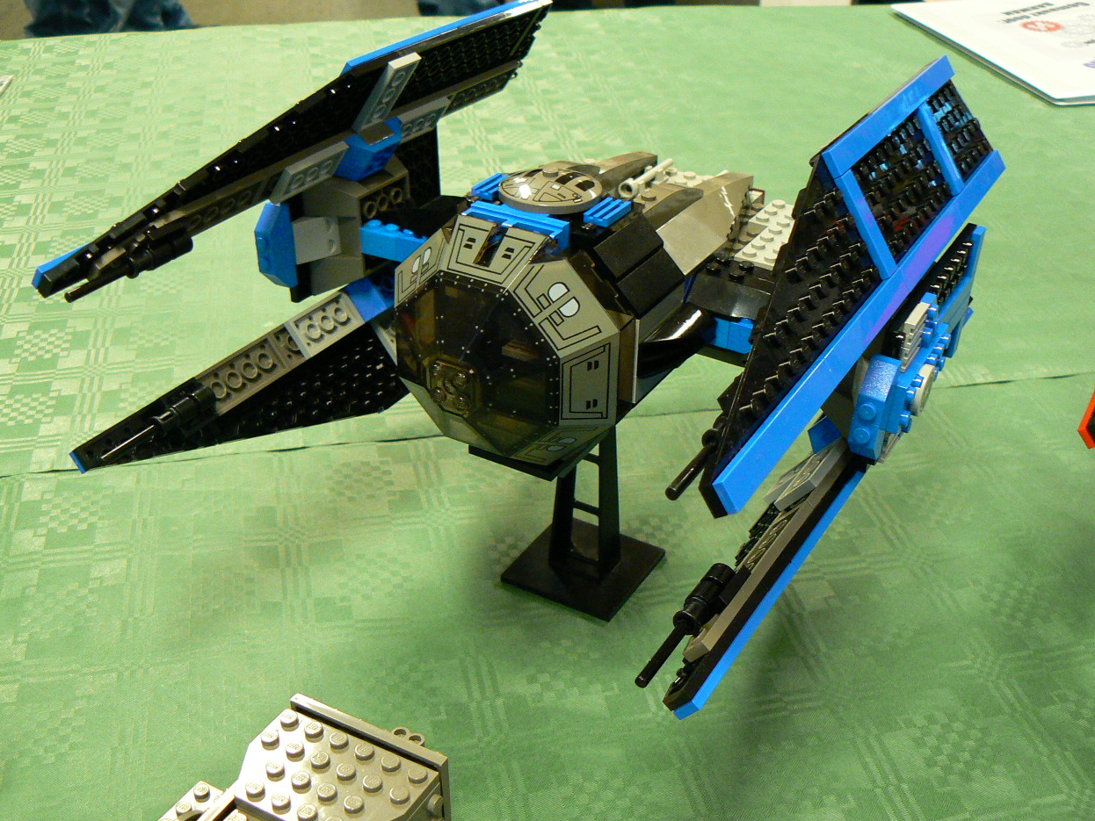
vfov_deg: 37.7
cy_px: 415
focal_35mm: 38
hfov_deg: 49.0
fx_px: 1202
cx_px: 553
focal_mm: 6
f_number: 2.8
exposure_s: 1/13
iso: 200
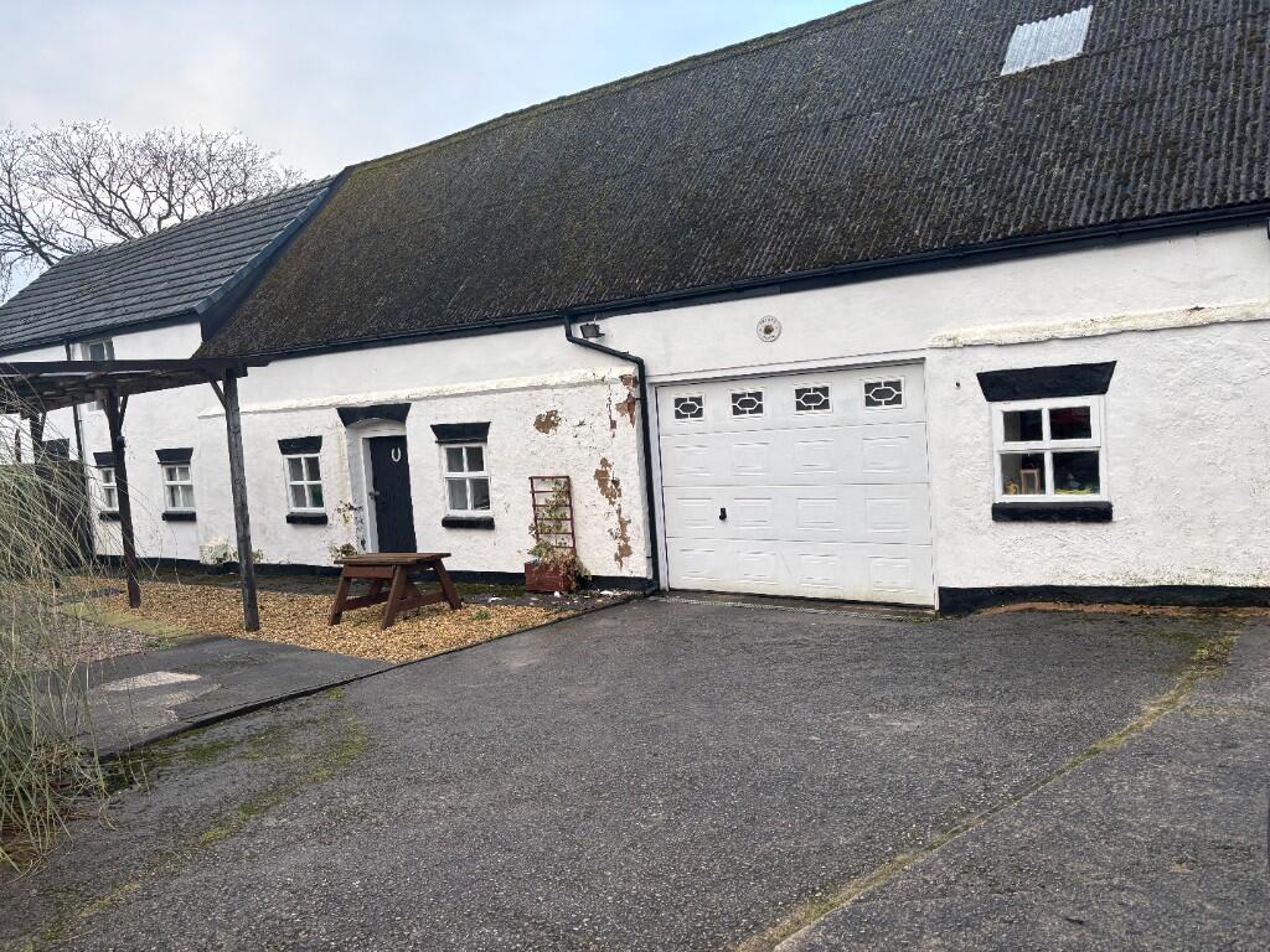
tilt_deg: -4.4
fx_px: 954
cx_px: 635
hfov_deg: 67.3
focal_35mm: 26
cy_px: 476
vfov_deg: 53.1
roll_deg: +3.2
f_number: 1.6
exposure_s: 1/228
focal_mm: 5.96
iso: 40
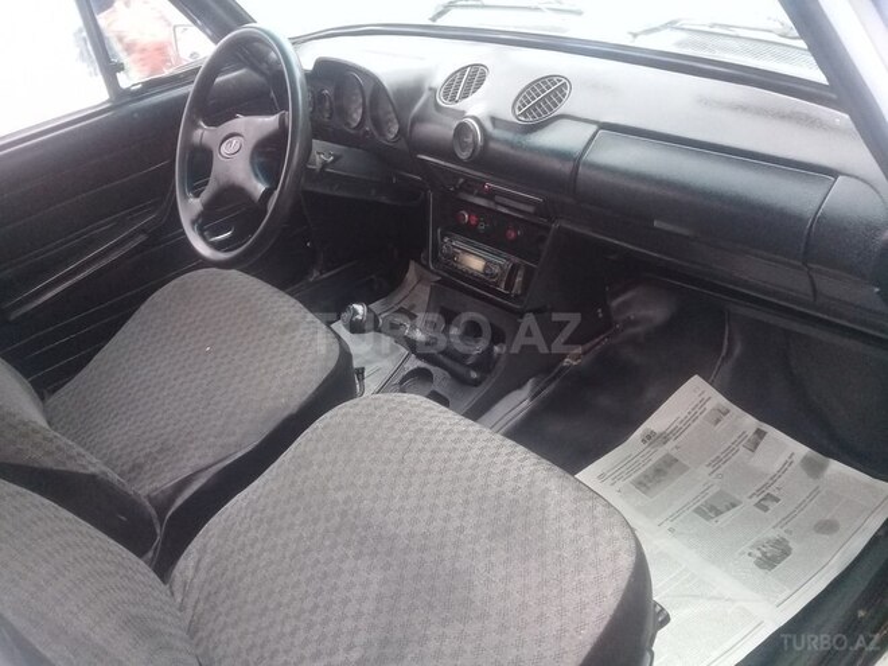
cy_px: 333
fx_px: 795
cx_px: 444
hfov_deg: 58.4
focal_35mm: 31
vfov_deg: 45.4
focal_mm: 3.3
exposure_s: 1/33
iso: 125
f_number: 2.2
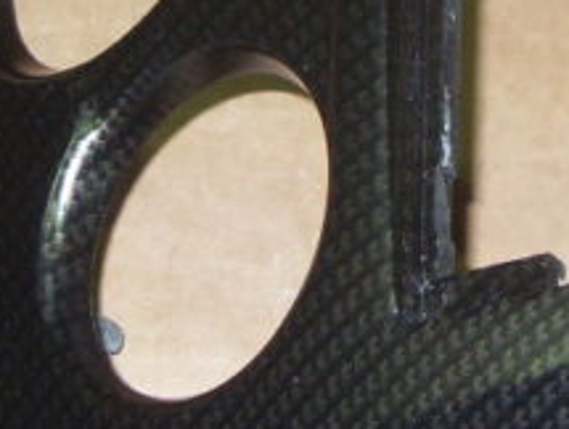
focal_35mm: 130
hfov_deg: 14.4
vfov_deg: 11.2
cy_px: -79
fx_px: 2140
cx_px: 765
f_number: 2.8
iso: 100
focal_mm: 6.3
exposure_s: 1/45
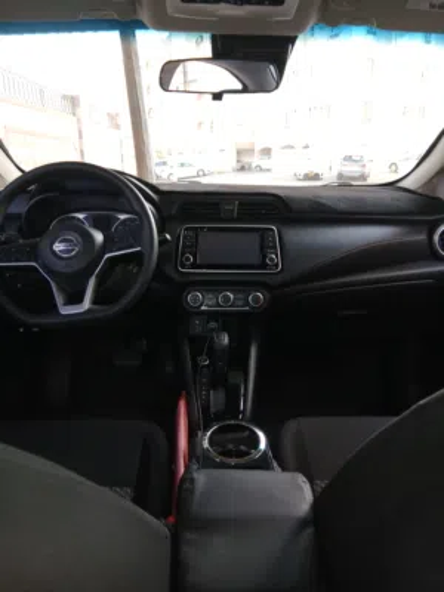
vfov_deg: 67.3
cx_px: 222
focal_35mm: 26
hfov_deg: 53.1
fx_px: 445
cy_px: 296
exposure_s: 1/50
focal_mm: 3.98
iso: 50
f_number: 1.8
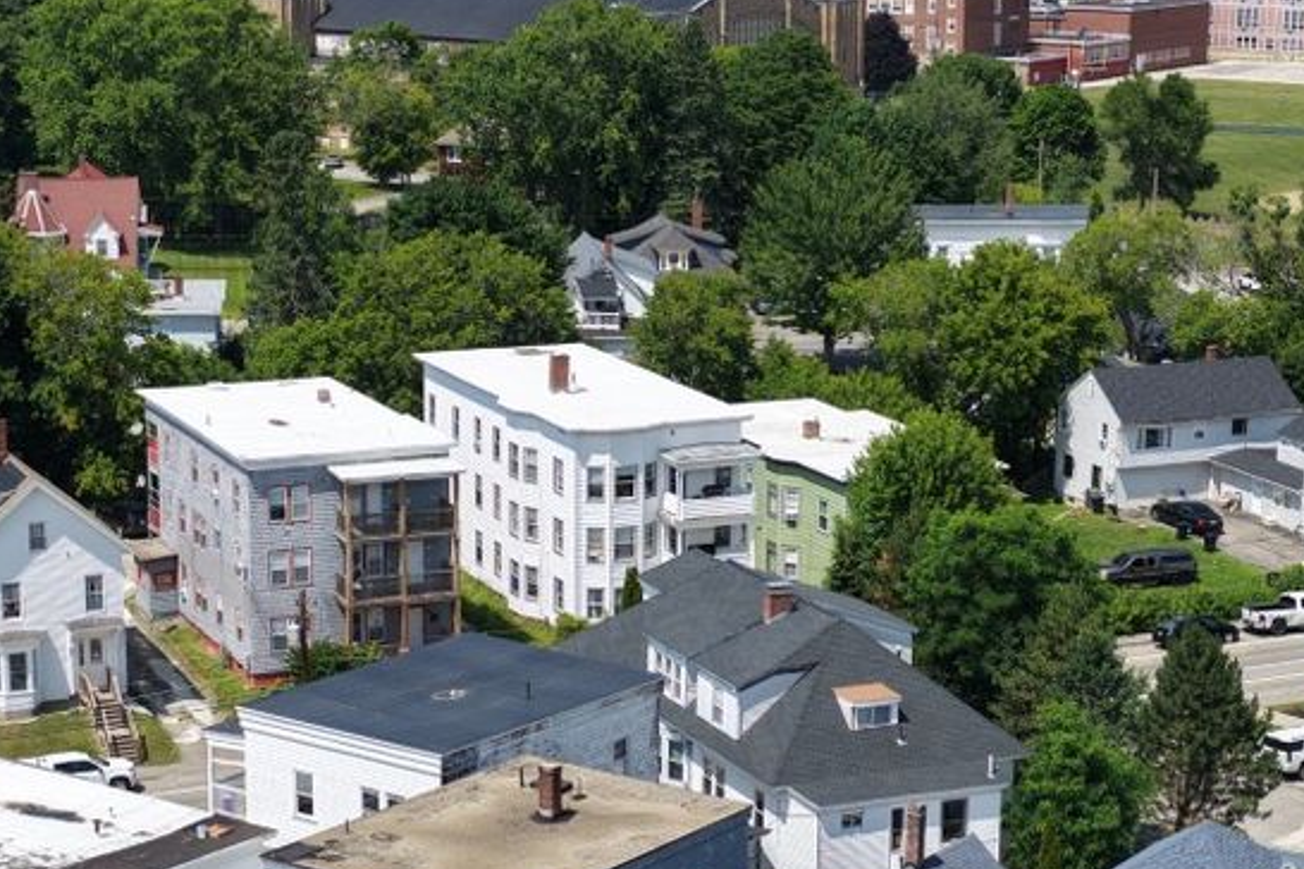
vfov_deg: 16.6
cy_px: 608
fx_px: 2970
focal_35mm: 82
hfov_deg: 24.8
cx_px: 678
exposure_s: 1/240
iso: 160
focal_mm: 14.45
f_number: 2.8
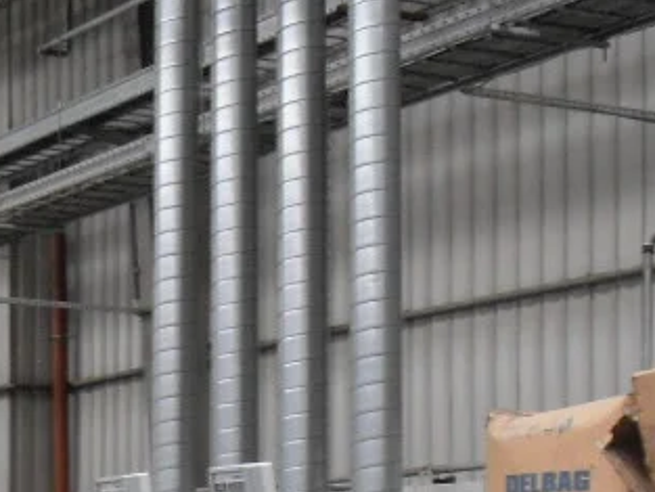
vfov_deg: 11.6
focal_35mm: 121
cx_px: 272
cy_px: 779
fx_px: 2290
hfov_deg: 16.3
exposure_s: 1/10
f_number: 2.8
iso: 200
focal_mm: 6.3
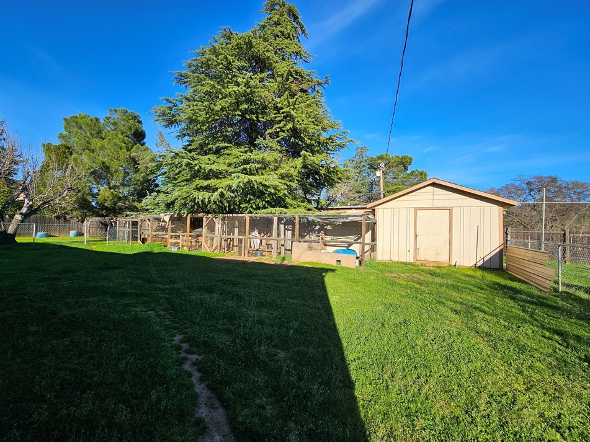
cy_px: 223
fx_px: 239
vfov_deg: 85.7
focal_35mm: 14
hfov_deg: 101.9
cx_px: 275
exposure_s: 1/1844
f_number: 2.2
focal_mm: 2.2
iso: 50
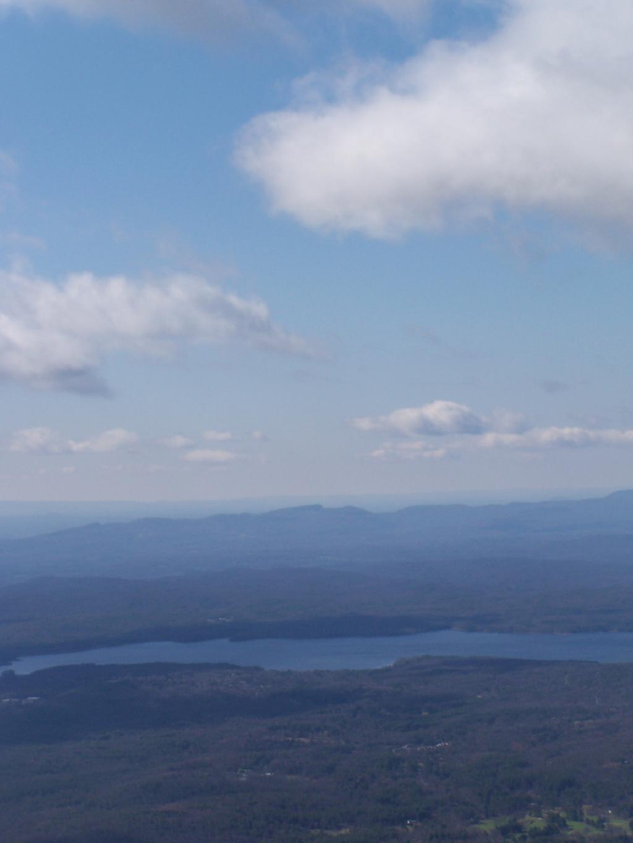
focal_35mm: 117
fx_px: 2852
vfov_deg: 16.8
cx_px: 316
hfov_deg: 12.7
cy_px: 422
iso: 80
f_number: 6.3
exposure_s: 1/640
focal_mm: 19.4
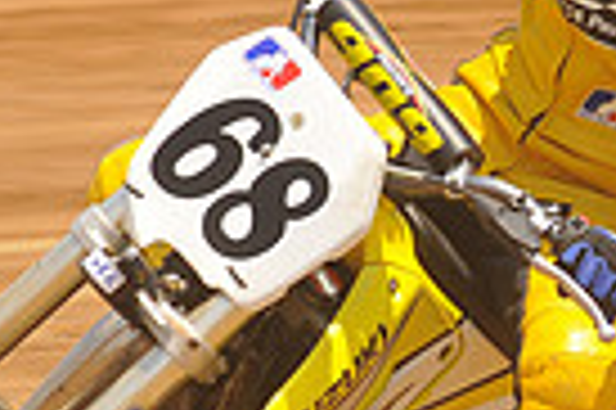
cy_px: 268
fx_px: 15794
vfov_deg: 1.5
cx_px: 814
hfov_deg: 2.2
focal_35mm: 924
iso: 200
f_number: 8
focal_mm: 145
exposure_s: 1/400
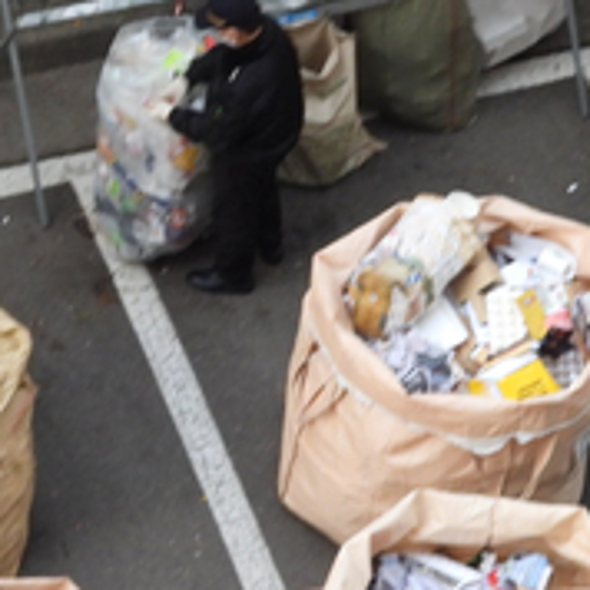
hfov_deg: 5.0
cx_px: 179
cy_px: 126
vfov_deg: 5.0
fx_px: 6691
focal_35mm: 347
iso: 400
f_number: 4
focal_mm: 22.5
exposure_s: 1/50
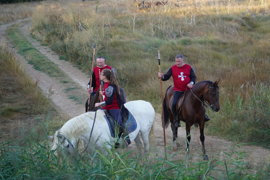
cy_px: 90
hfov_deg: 24.6
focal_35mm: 82
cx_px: 135
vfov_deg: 16.5
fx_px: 619
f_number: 4.5
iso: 200
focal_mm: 55
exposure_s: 1/160
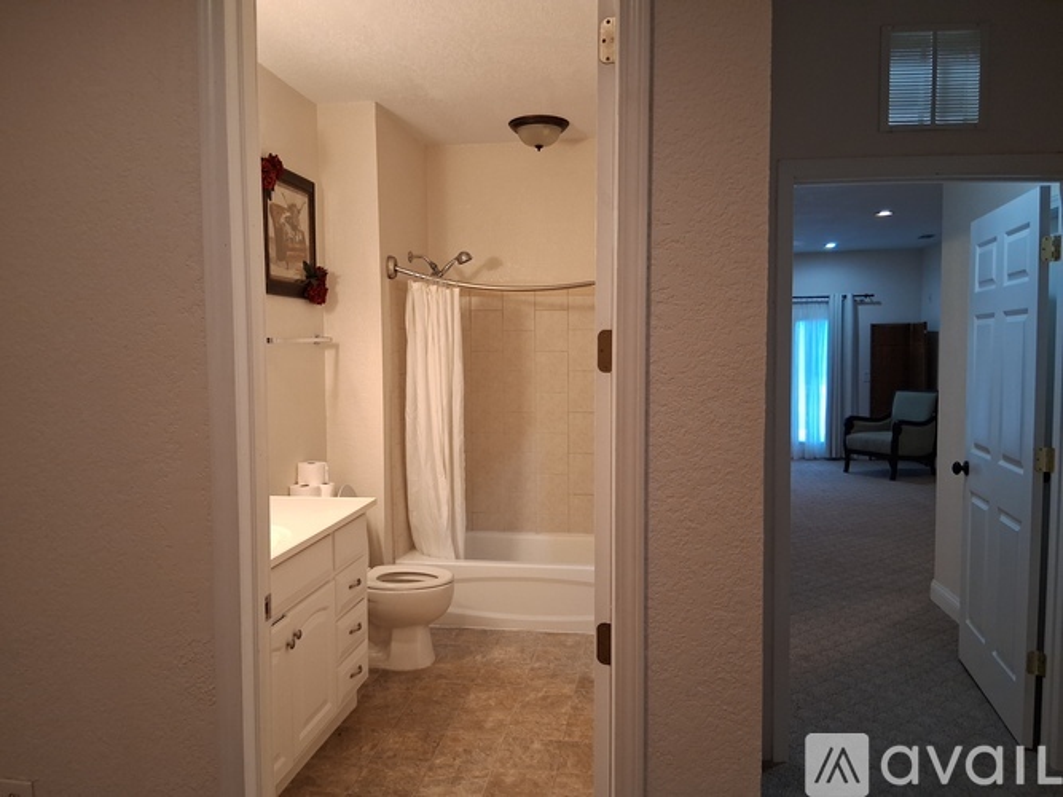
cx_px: 532
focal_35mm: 26
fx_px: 798
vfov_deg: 53.0
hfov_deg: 67.3
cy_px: 398
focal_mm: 3.98
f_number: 1.8
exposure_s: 1/60
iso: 320
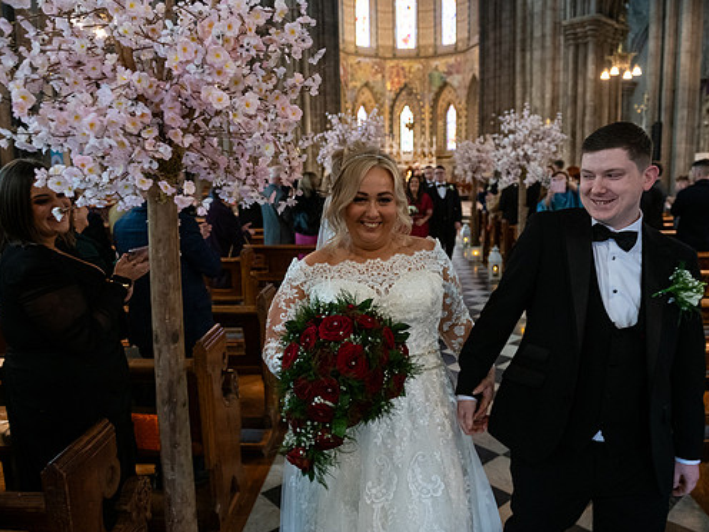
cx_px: 386
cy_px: 264
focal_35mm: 27
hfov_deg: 65.2
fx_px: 553
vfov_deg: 51.4
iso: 1250
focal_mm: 24
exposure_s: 1/160
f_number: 3.5
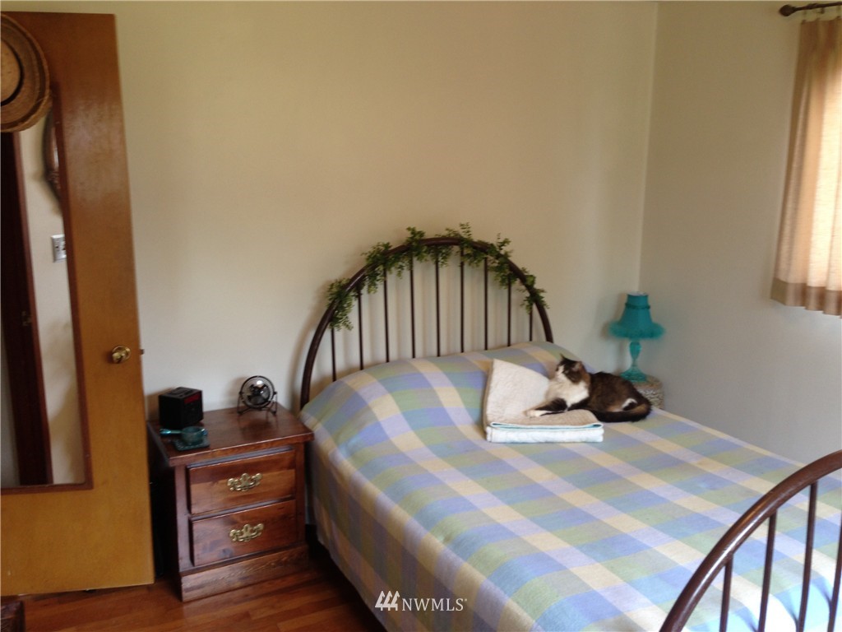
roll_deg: -0.3
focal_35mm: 33
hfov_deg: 55.4
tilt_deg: -13.6
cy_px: 316
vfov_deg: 42.9
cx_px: 421
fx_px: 803
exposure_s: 1/24
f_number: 2.4
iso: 50
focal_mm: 4.12
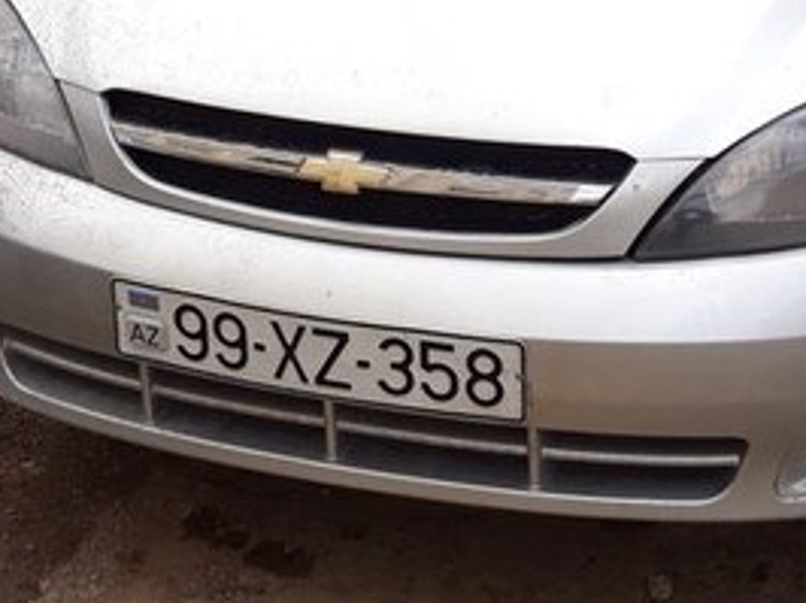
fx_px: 1559
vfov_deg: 21.1
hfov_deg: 29.0
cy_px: -11
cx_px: 436
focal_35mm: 67
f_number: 1.7
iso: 40
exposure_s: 1/193
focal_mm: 3.71
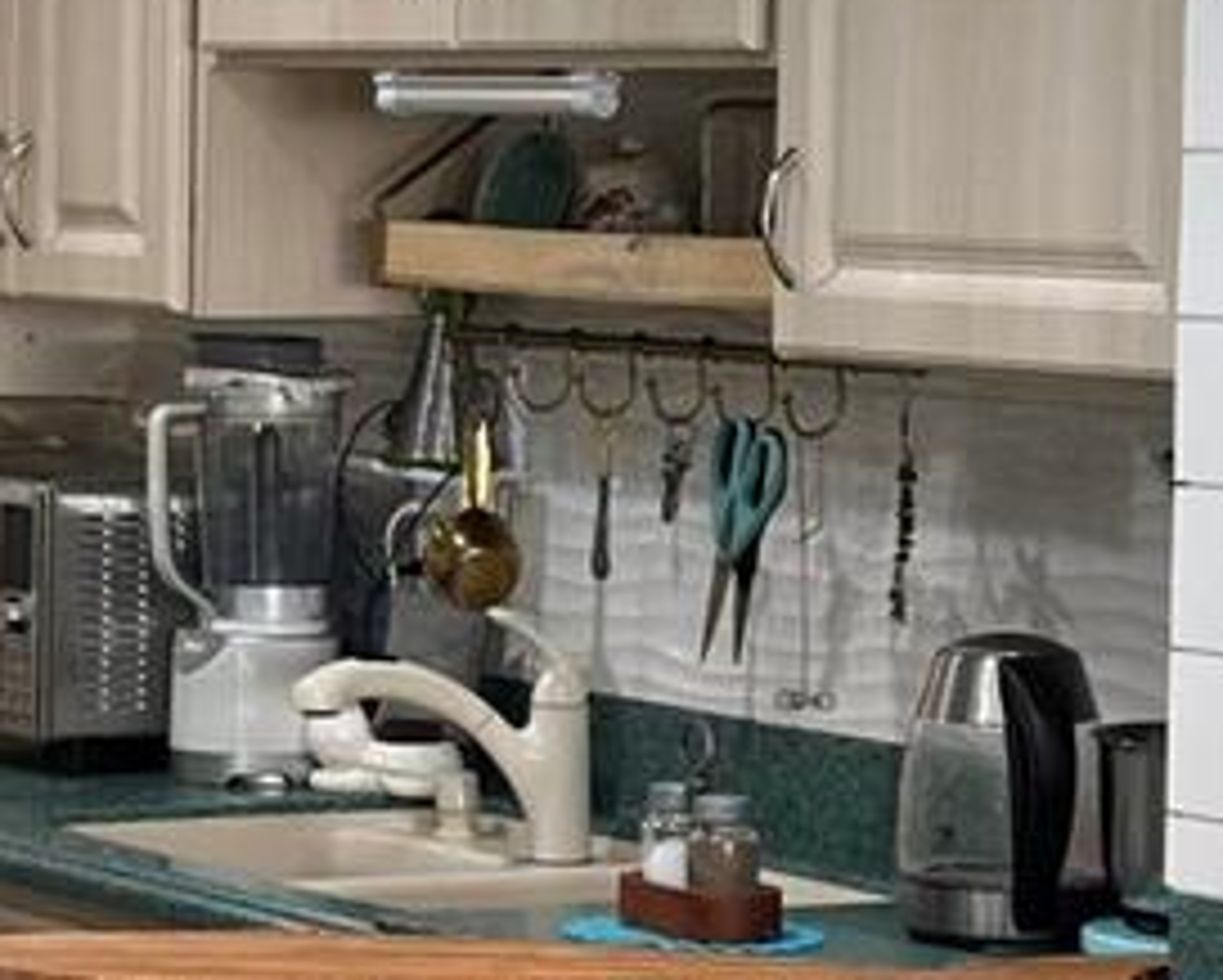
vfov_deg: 8.8
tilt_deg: -4.0
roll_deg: -0.7
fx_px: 6375
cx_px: -546
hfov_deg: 10.6
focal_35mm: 176
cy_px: 436
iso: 160
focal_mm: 6.86
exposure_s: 1/120
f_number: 1.78
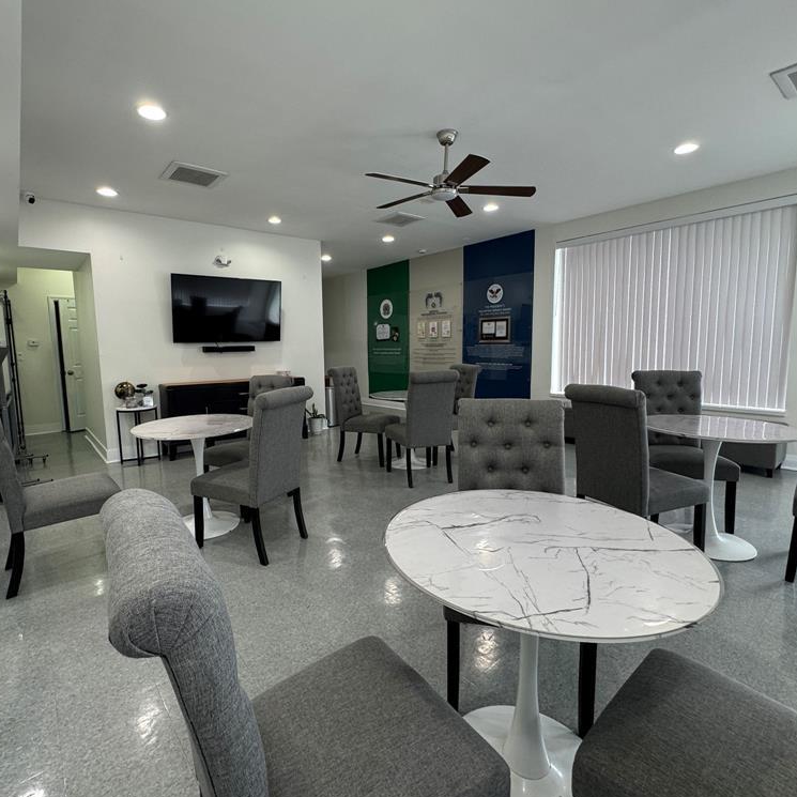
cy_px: 393
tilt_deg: -6.8
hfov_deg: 83.8
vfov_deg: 84.0
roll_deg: +0.6
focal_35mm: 17
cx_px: 368
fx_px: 443
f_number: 2.2
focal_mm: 2.22
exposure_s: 1/120
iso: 160
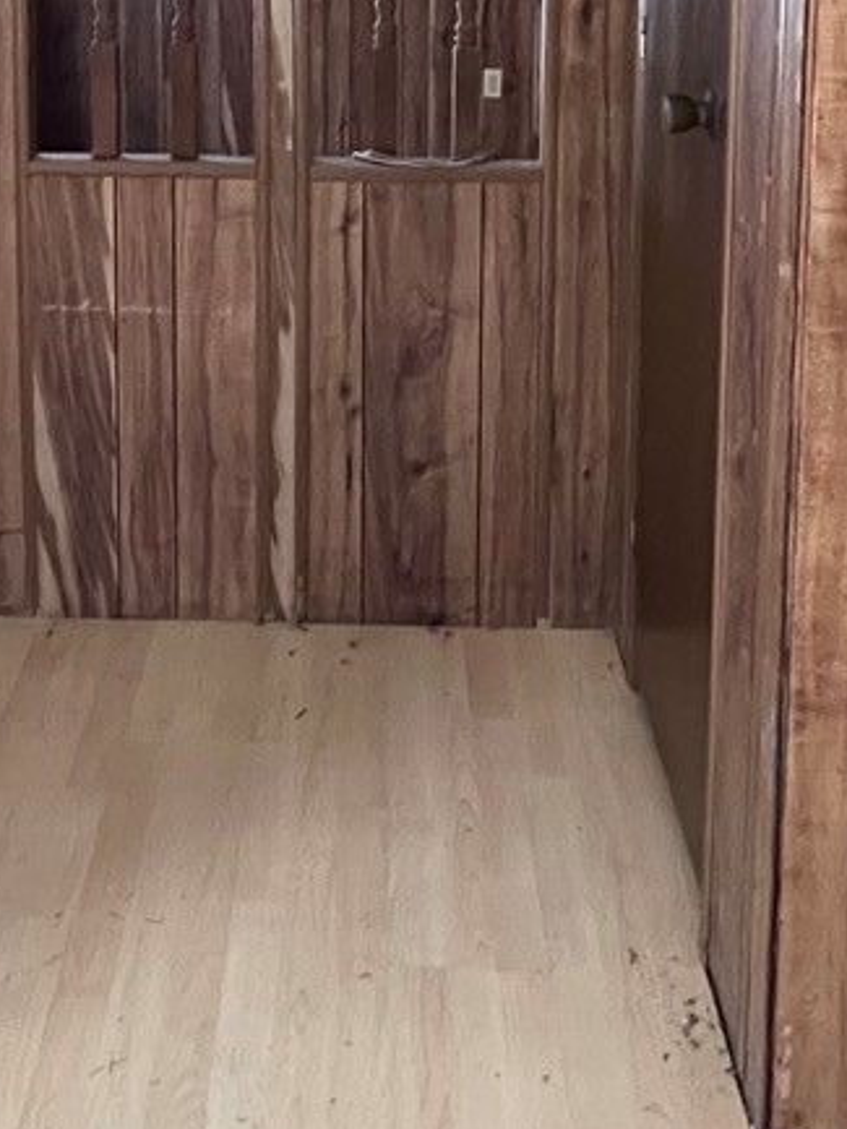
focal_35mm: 48
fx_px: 1565
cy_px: -8
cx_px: 313
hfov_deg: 30.1
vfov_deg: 35.7
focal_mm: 1.57
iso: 1000
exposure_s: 1/57
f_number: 1.8
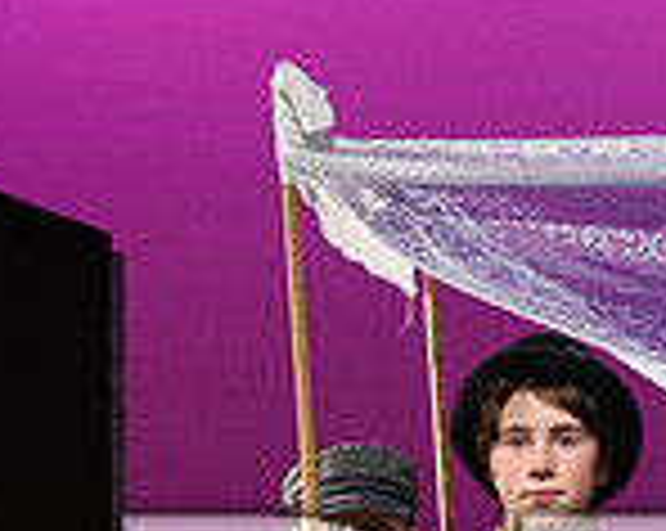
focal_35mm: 283
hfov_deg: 6.8
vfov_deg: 5.3
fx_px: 5571
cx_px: 727
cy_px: 1092
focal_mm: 45
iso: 1250
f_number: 2.8
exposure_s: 1/125
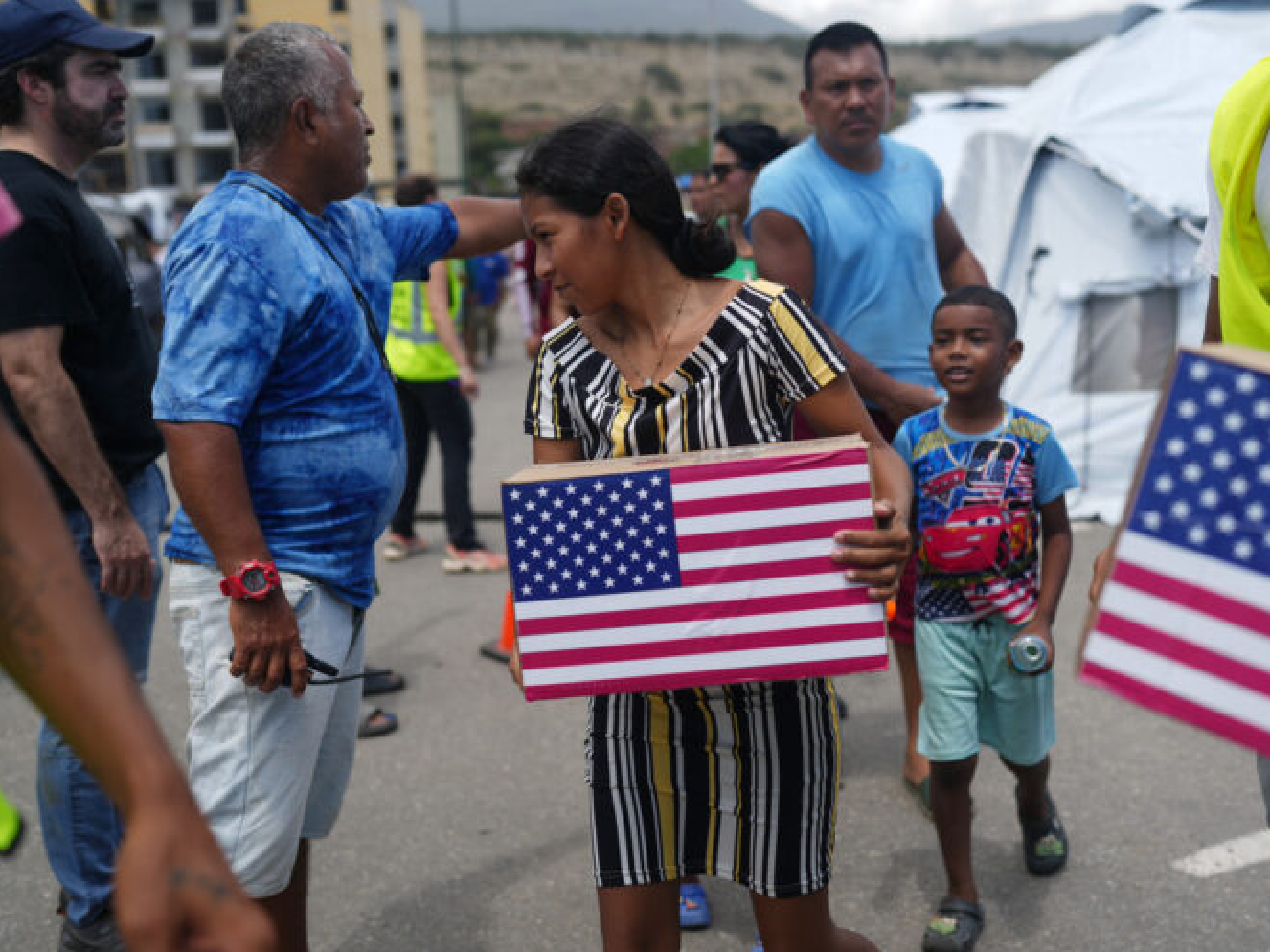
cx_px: 692
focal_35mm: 39
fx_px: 1431
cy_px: 483
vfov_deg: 36.8
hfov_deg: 47.8
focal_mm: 35
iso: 50
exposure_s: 1/1250
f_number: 2.2
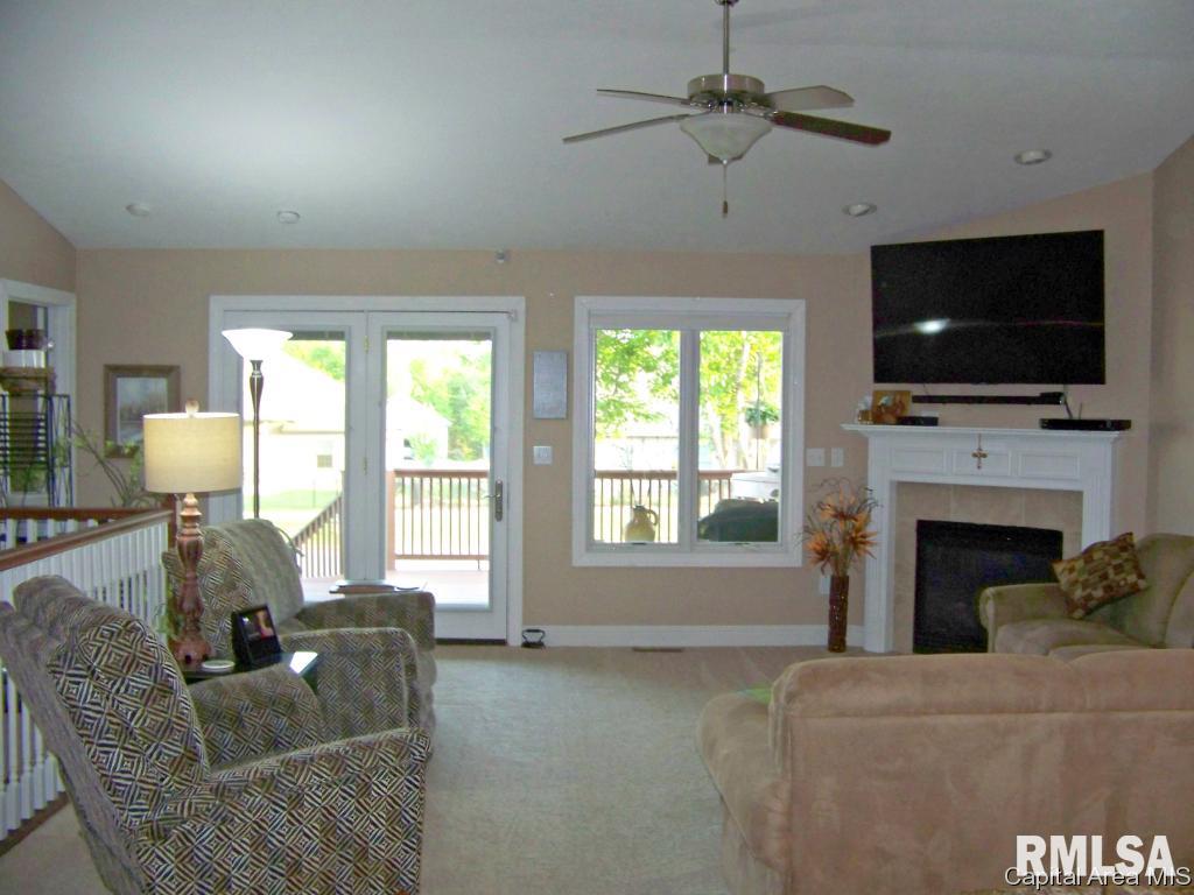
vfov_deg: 39.7
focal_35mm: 36
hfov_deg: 51.4
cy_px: 448
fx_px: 1242
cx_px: 597
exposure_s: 1/30
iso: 200
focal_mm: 5.85
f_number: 2.8
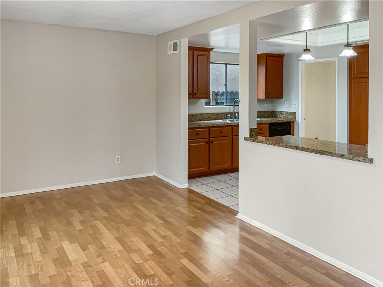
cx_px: 192
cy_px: 144
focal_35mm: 29
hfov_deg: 61.7
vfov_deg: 48.2
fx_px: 321
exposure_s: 1/60
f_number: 1.8
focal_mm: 3
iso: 100
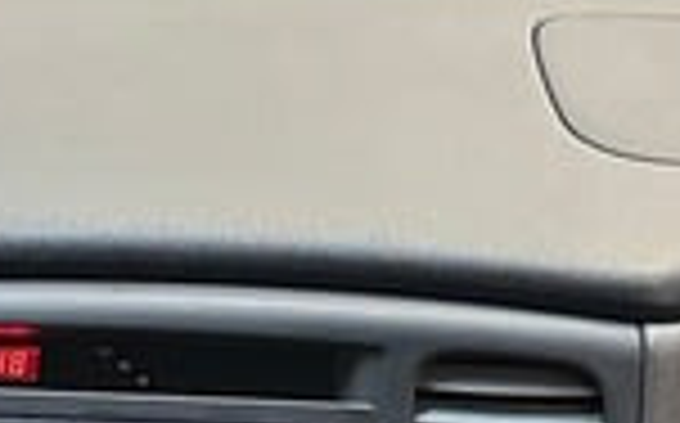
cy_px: 466
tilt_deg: -20.6
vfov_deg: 8.5
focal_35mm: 152
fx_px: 2814
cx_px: 14
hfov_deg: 13.6
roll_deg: +0.5
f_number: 1.78
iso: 200
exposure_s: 1/50
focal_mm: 6.86
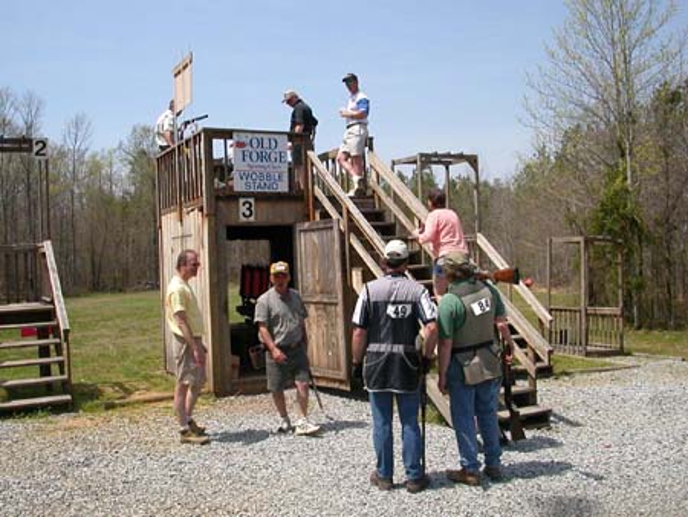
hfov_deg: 50.1
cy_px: 258
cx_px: 344
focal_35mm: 37
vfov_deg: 38.7
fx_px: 736
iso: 100
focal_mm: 5.6
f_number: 4.5
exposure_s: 1/654
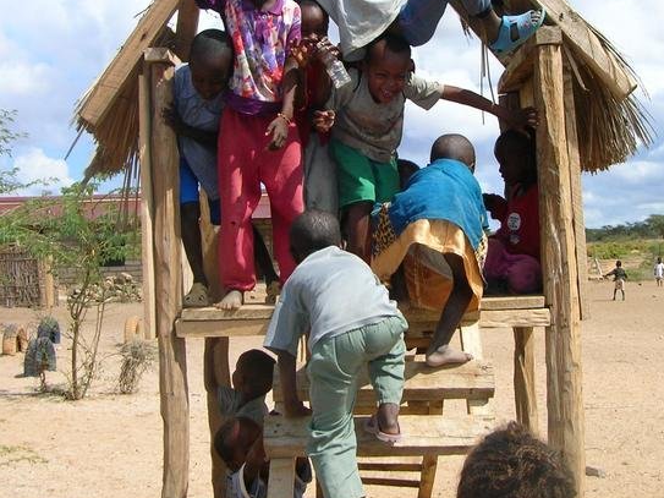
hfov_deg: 36.1
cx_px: 390
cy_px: 171
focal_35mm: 53
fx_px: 1016
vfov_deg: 27.4
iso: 71
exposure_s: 1/570
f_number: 4.9
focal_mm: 6
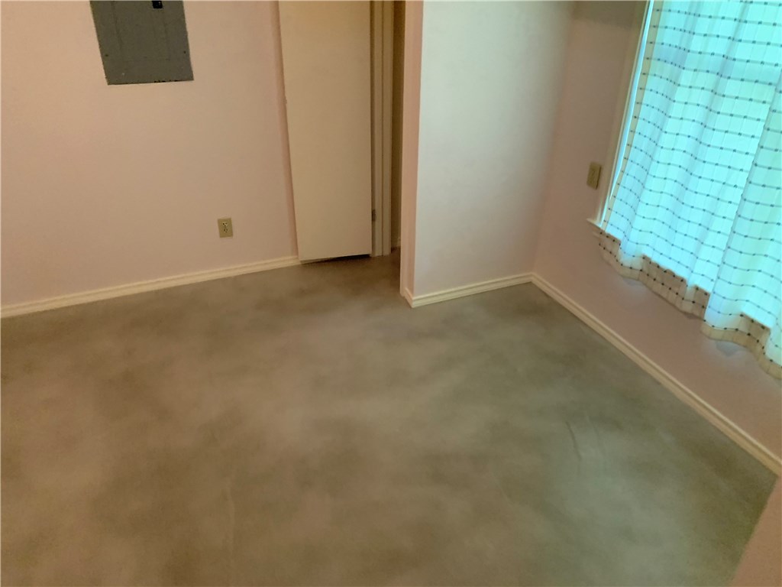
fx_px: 587
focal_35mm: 26
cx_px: 391
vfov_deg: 53.1
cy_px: 294
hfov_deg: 67.3
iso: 320
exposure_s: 1/60
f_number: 1.8
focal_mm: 4.25
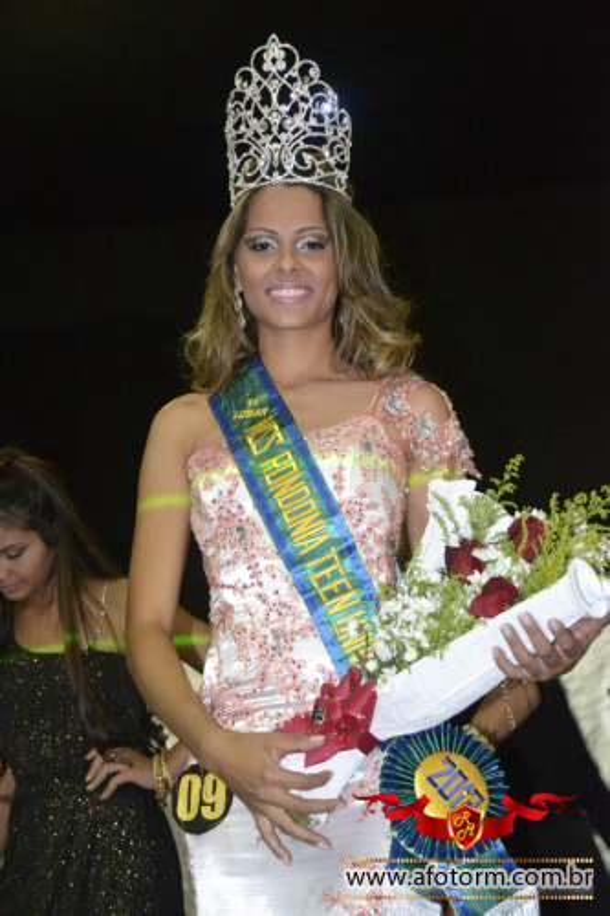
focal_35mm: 66
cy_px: 458
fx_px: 1679
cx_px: 305
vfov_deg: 30.5
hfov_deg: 20.6
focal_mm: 44
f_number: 4.5
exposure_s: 1/60
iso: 3200
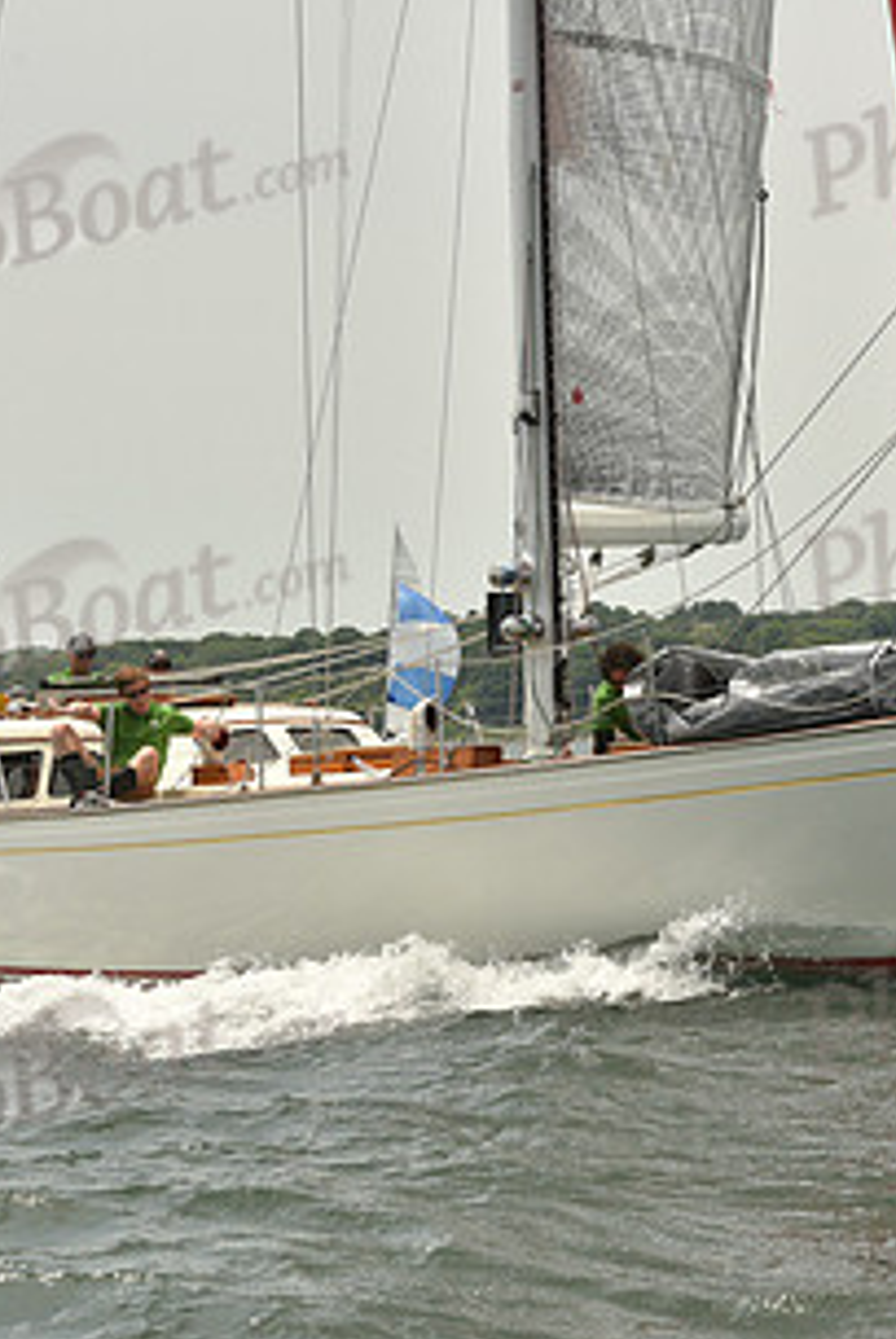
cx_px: 580
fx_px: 4954
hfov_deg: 10.3
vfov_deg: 15.4
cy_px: 797
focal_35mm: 133
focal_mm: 70
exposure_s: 1/1000
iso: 400
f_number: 11
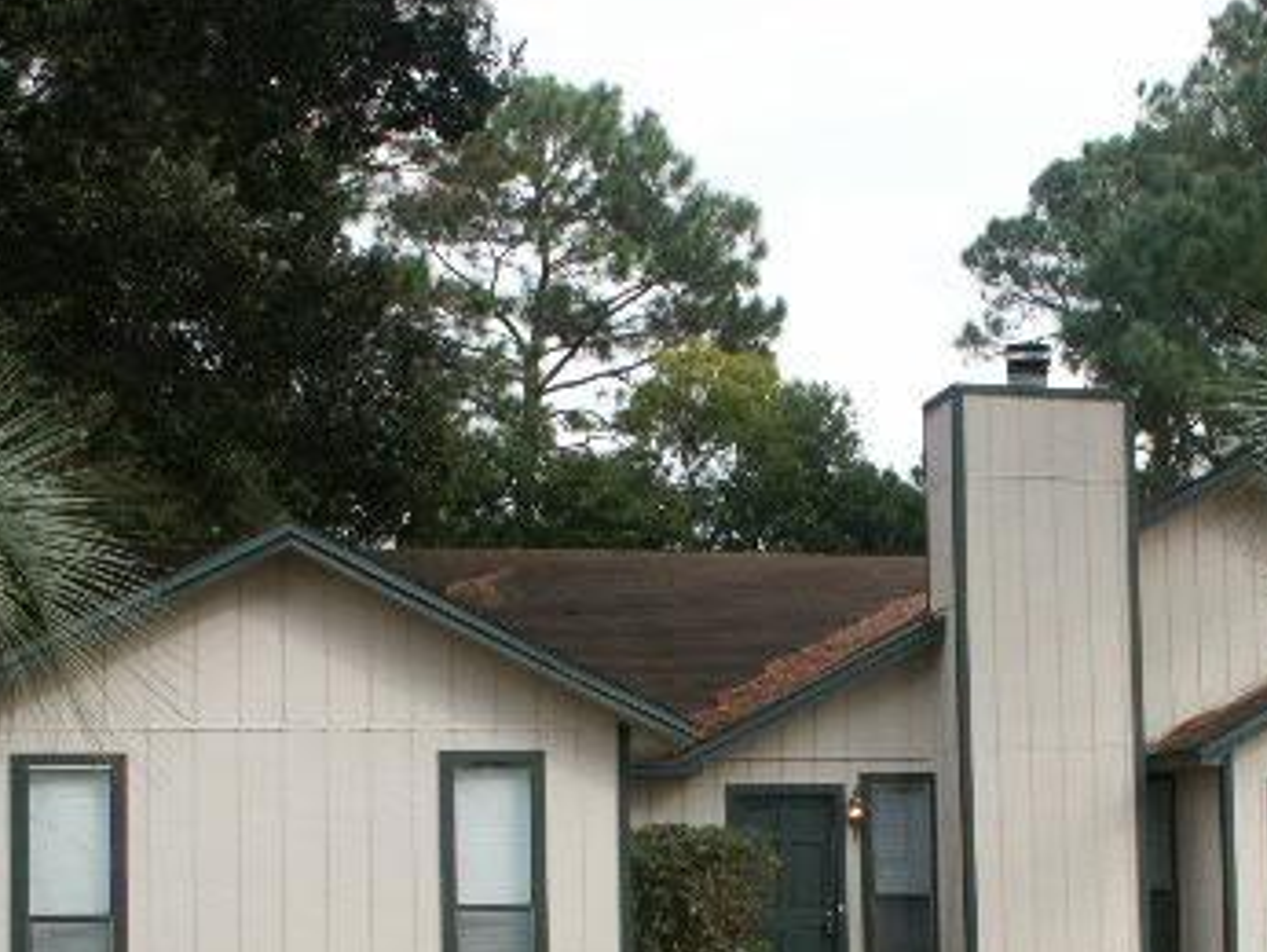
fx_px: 2234
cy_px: 703
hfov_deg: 31.2
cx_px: 908
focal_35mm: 61
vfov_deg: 23.8
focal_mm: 8.71
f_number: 5.6
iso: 100
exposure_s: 1/250
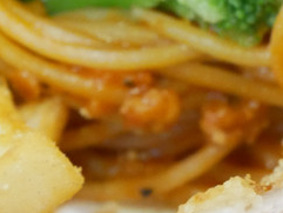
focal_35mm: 456
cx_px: 227
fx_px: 3730
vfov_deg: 3.3
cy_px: 303
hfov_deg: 4.3
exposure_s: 1/40
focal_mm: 61
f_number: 5.2
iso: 3200
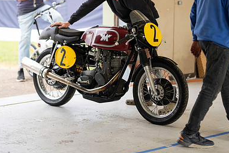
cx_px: 110
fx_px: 821
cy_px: 42
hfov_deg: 15.9
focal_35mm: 129
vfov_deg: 10.6
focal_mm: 85
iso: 400
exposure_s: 1/1000
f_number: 1.4
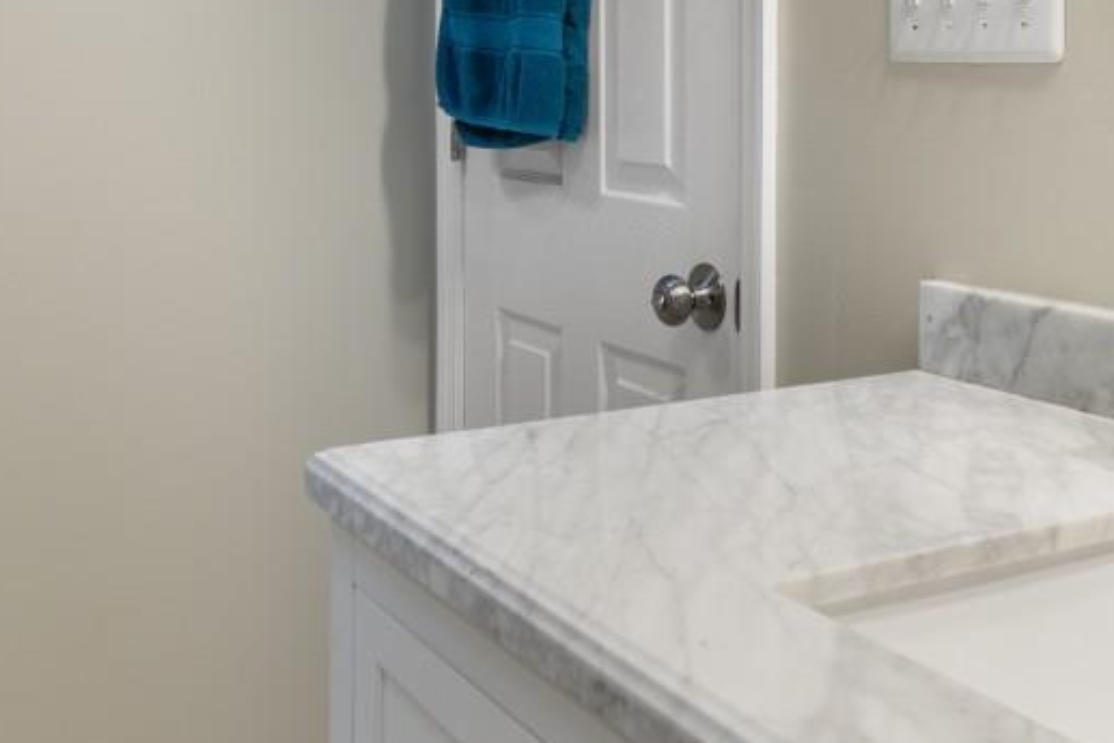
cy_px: 39
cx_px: 664
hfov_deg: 41.7
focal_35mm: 47
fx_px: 1455
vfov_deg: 27.4
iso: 100
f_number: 4.5
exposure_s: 1/15
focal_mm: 10
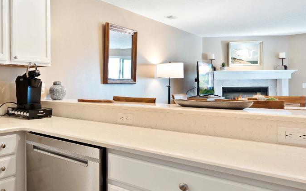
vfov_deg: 46.0
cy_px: 108
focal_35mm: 27
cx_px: 4
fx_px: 225
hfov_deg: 54.3
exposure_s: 1/2
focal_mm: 12
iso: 320
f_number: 8
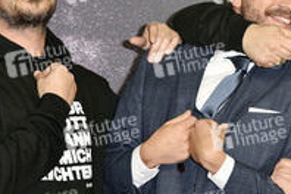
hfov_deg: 11.0
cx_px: 209
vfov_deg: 7.3
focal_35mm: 187
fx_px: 1511
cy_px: 97
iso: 800
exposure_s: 1/250
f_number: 6.3
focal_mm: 82
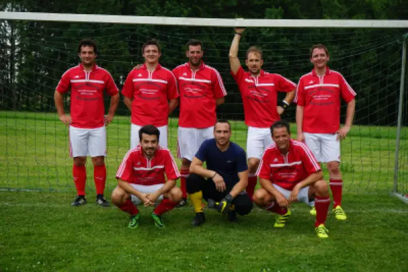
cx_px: 204
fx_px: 714
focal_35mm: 63
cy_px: 136
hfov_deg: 31.9
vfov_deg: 21.6
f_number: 6.3
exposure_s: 1/100
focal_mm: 63
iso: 100
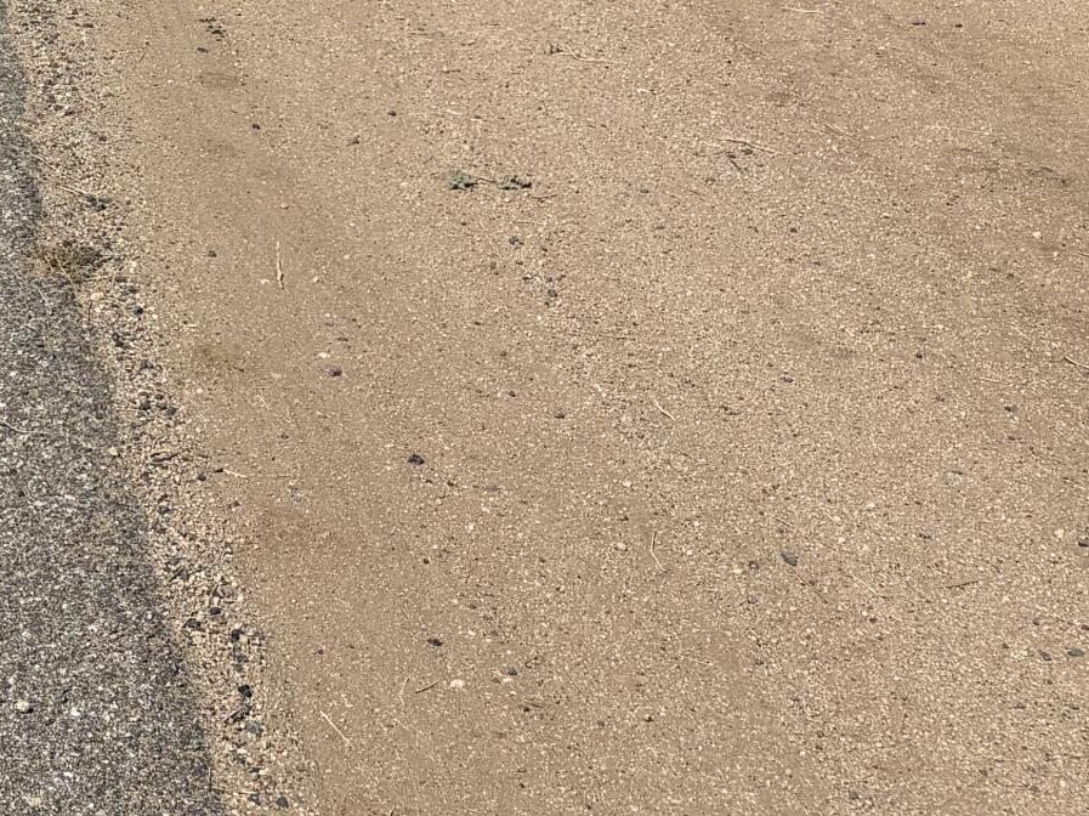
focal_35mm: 87
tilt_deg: -5.8
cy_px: -517
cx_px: -439
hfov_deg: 20.1
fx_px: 2736
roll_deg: +1.1
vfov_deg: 15.3
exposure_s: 1/6993
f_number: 1.6
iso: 50
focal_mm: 5.96
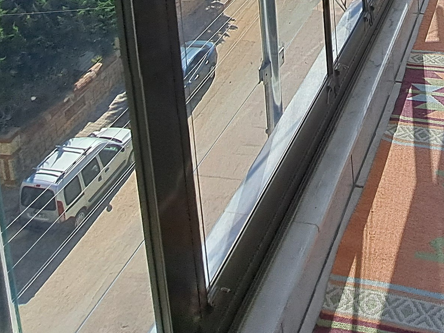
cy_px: -201
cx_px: 408
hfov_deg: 39.5
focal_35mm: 44
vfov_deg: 23.8
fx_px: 564
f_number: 2.2
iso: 50
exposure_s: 1/810
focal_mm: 1.74
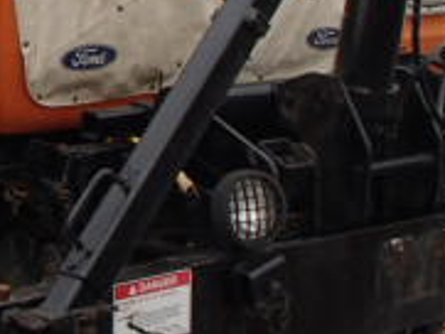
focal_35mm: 106
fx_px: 1364
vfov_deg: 13.5
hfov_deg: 17.9
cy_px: -93
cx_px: -49
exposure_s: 1/500
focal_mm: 5.4
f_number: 4.1
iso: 100
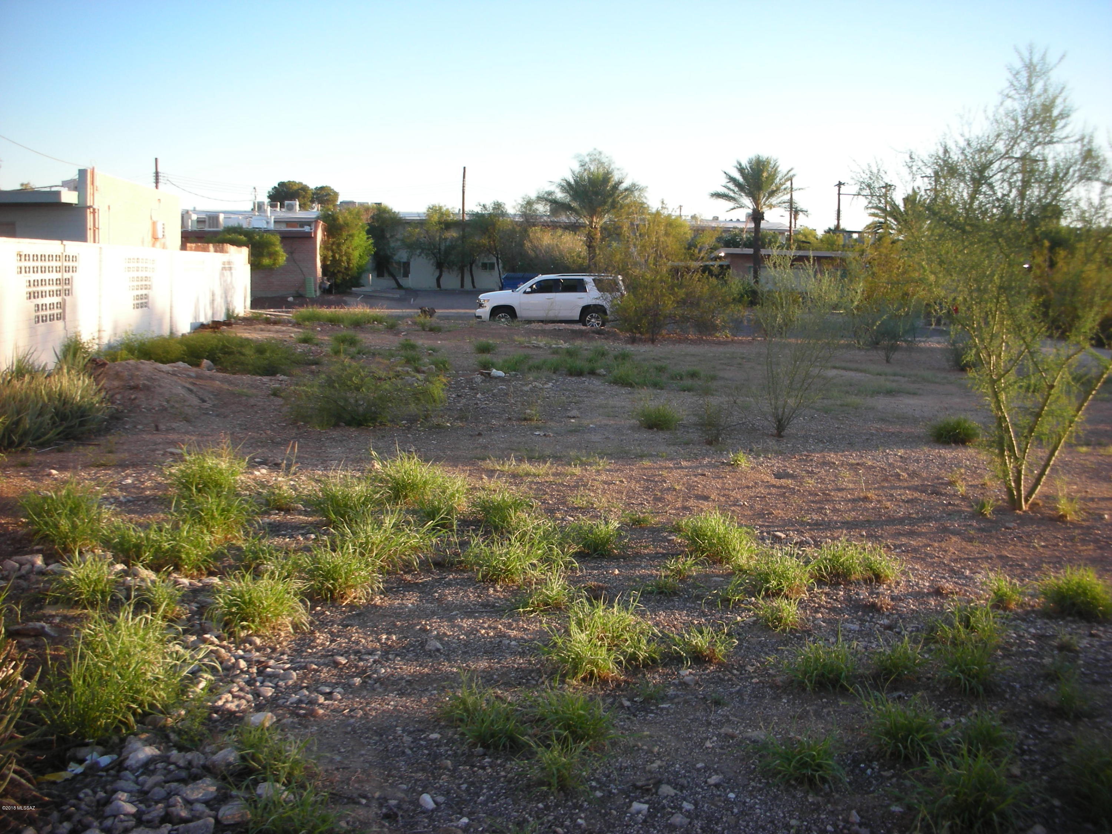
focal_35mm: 35
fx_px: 1124
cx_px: 556
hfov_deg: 52.6
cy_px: 417
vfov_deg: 40.7
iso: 50
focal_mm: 5.8
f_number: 3
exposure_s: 1/115
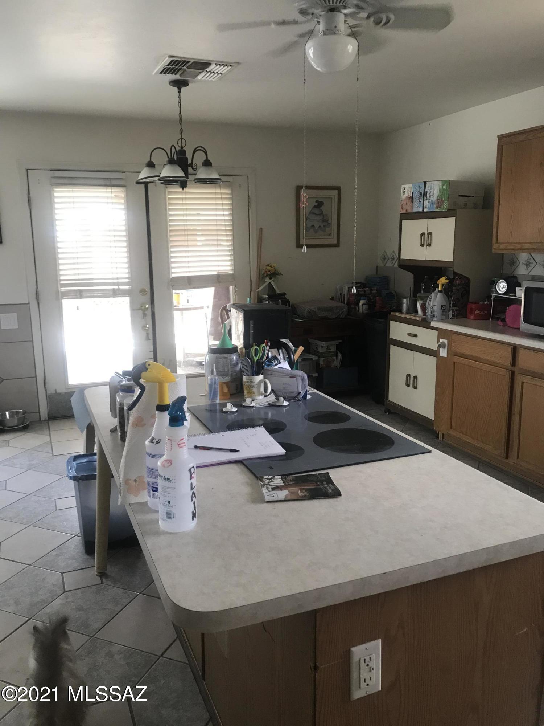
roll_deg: +1.2
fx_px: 587
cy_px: 363
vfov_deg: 63.4
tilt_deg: -10.9
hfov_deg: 49.7
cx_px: 272
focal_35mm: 28
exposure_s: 1/15
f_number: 1.8
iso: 40
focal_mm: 3.99
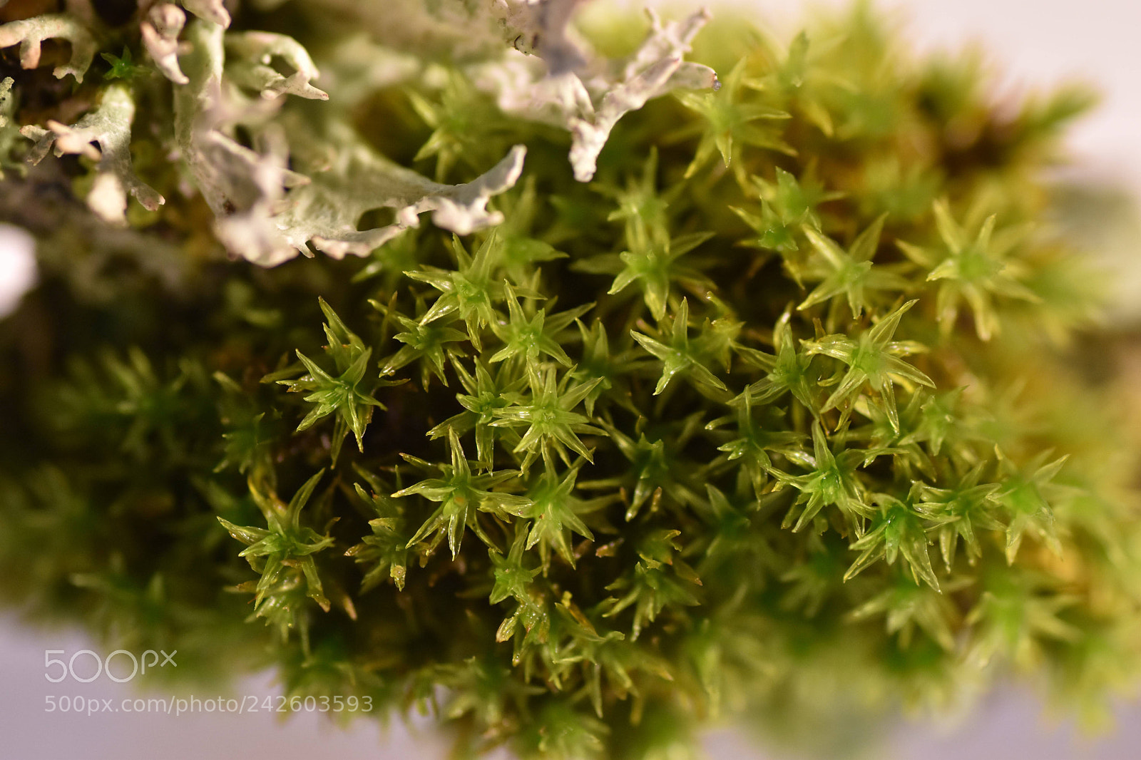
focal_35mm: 135
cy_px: 380
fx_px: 4278
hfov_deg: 15.2
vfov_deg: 10.2
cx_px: 570
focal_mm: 90
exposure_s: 1/160
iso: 900
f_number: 4.5
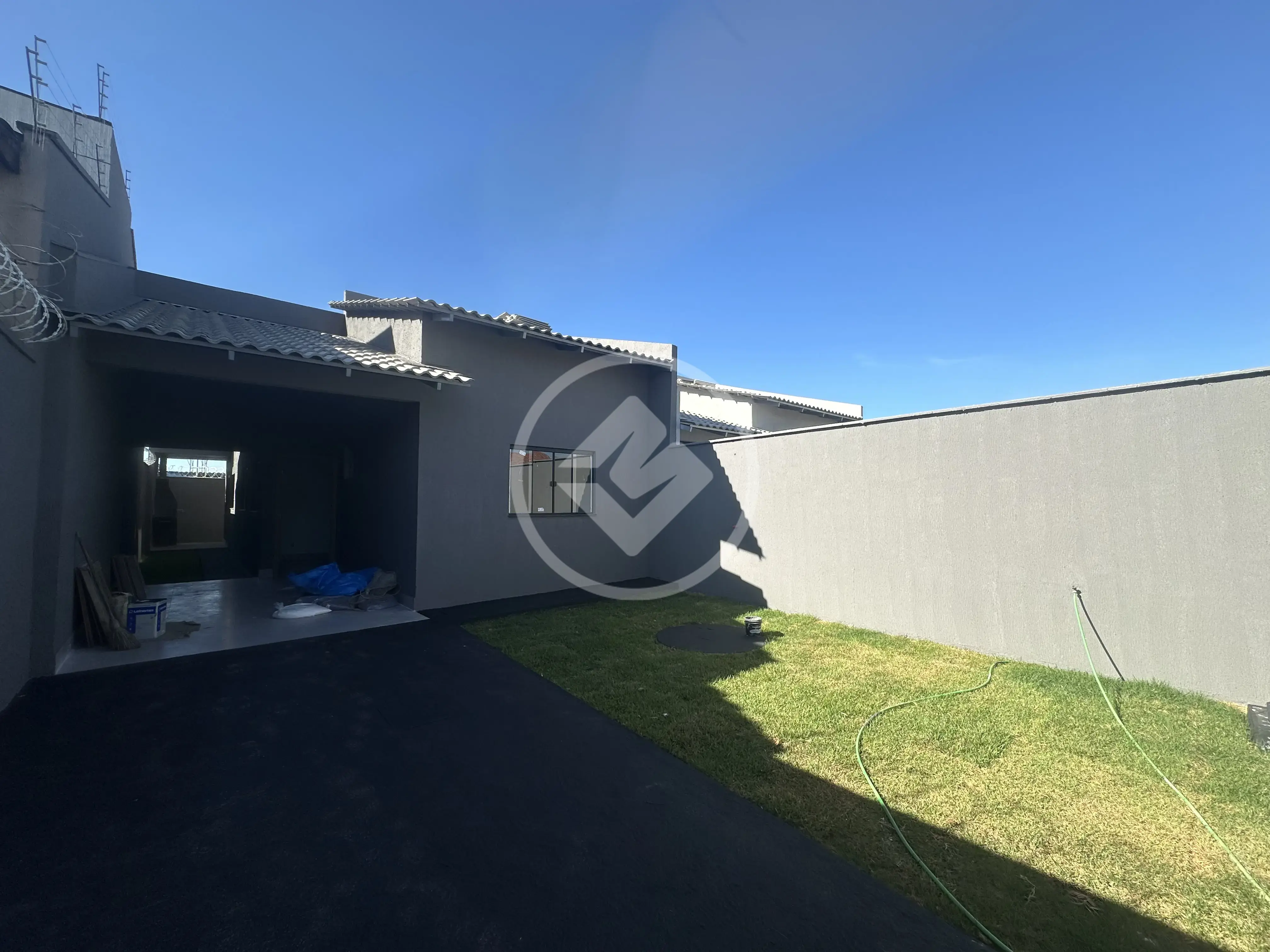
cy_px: 476
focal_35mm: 14
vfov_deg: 85.7
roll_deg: +0.3
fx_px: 514
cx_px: 635
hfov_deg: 102.1
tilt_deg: +2.5
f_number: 2.2
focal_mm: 2.22
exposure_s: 1/1642
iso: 50
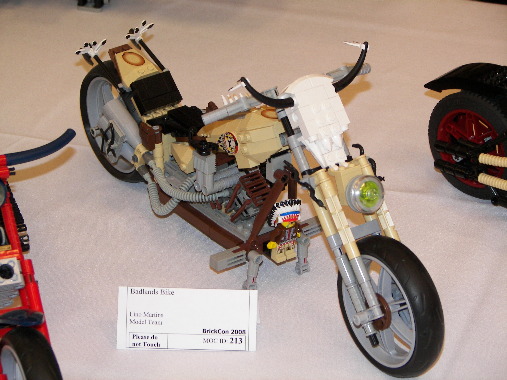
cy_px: 190
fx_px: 1948
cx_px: 254
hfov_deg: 14.8
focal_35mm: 133
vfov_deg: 11.1
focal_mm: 22.1
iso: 100
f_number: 3.2
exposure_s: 1/40
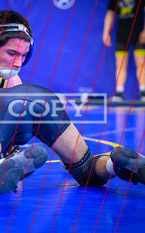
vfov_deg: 10.4
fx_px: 1273
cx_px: -19
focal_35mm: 201
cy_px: 123
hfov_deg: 6.5
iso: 8000
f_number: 2.8
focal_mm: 91
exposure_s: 1/640
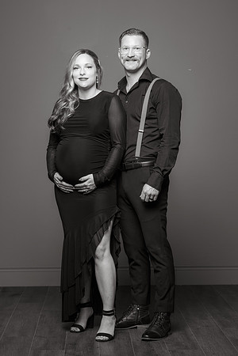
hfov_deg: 14.0
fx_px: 972
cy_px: 178
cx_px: 119
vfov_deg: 20.8
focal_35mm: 98
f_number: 9
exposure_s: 1/160
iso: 400
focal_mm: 98
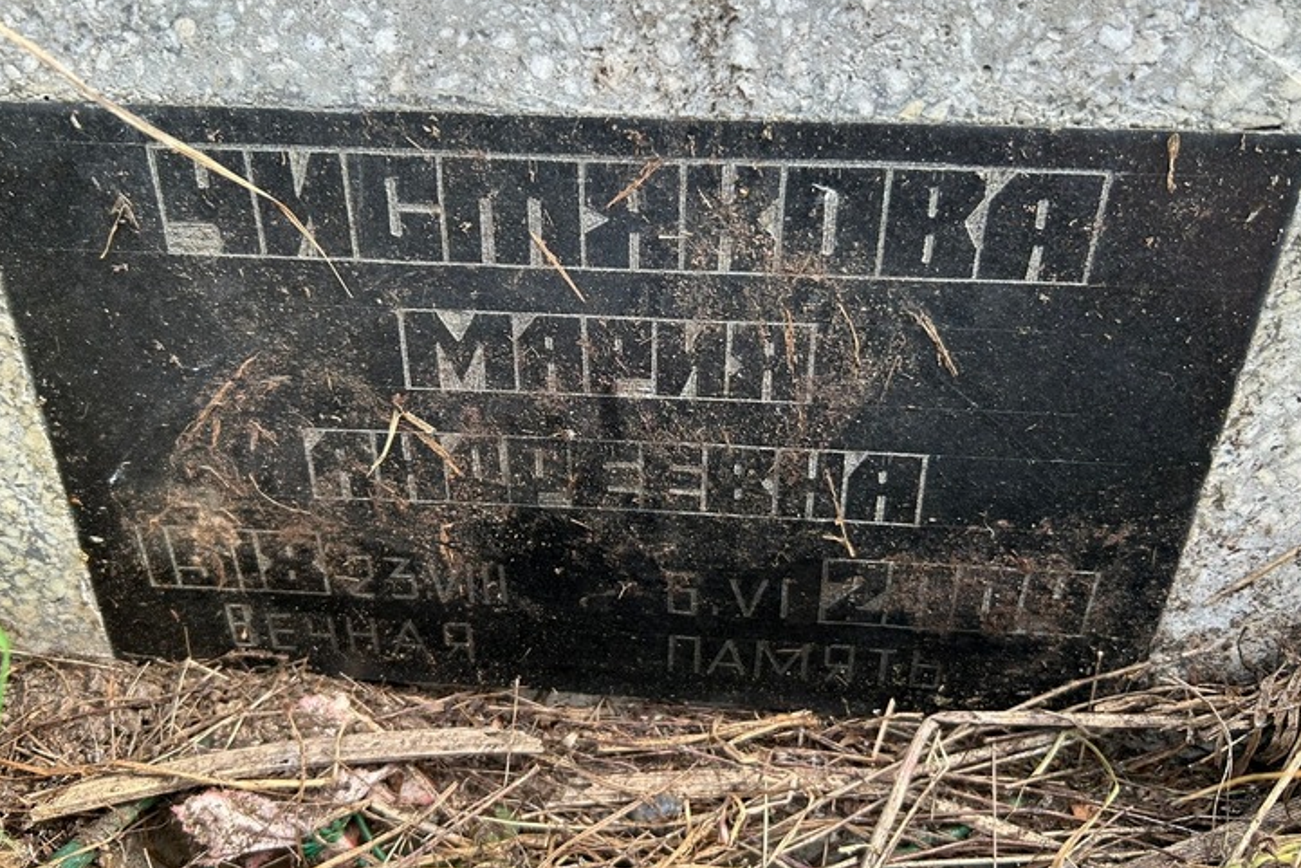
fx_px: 1084
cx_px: 633
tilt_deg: -48.5
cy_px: 397
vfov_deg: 43.6
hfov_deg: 61.9
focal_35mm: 30
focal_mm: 5.7
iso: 40
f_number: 1.5
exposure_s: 1/192
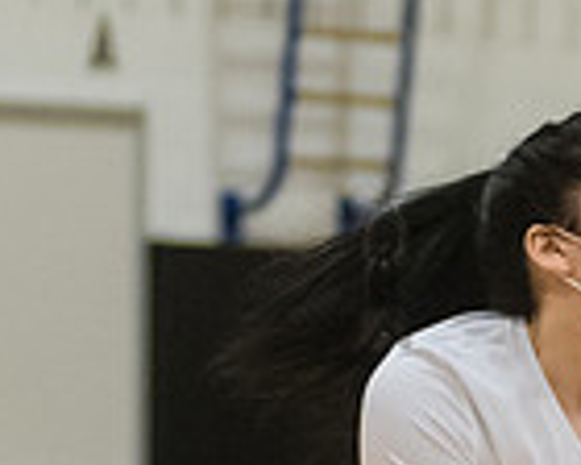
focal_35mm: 416
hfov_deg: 4.6
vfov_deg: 3.7
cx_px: 572
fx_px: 7153
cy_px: 565
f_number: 3.2
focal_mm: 80
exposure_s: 1/400
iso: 5000
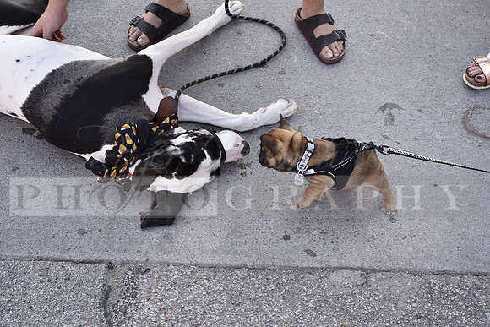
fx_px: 681
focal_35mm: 50
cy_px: 164
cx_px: 245
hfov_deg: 39.6
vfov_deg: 27.0
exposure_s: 1/250
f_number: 8
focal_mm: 50
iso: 800
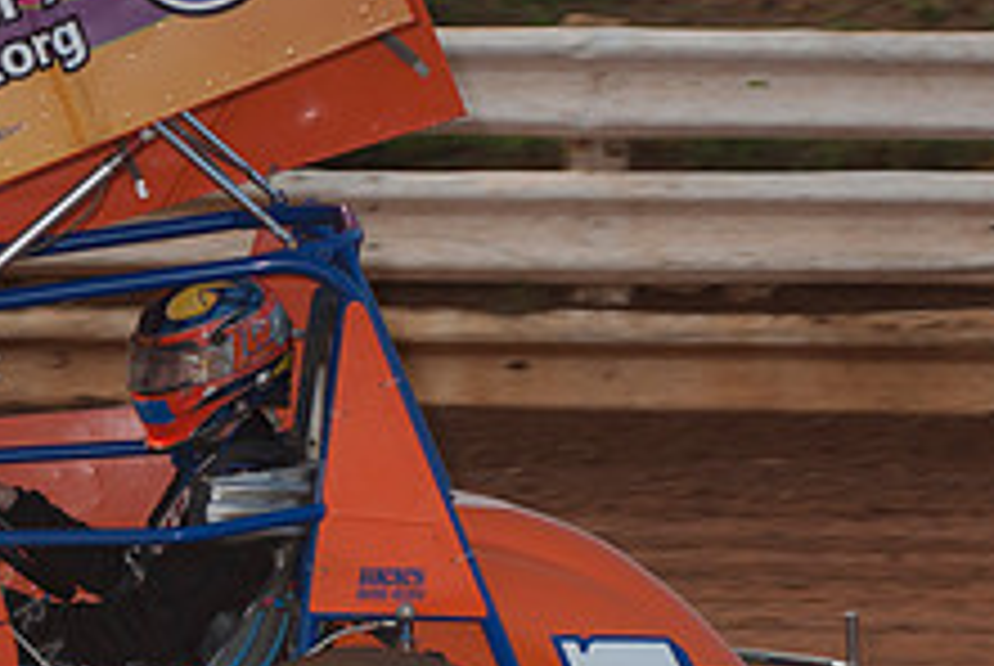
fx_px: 10340
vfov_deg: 3.7
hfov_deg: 5.5
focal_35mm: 374
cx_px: -189
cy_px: 333
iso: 100
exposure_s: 1/400
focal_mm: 95
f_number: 5.6
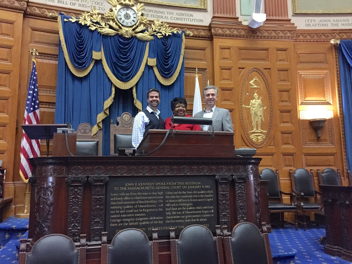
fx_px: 295
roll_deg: -0.5
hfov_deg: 61.7
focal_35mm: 29
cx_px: 176
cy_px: 132
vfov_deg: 48.2
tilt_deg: +8.0
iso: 400
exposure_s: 1/15
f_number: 2.2
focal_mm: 4.15
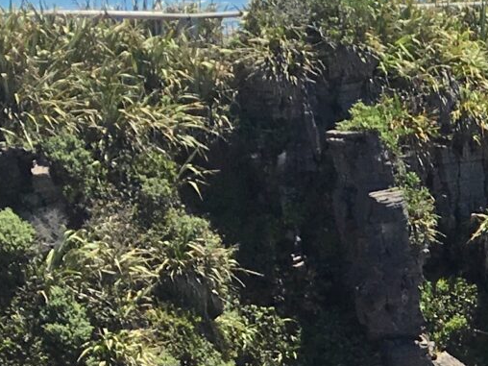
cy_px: 433
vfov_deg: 10.0
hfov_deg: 11.7
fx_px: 2058
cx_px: 1054
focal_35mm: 146
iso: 25
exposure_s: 1/1451
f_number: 2.2
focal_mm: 4.15
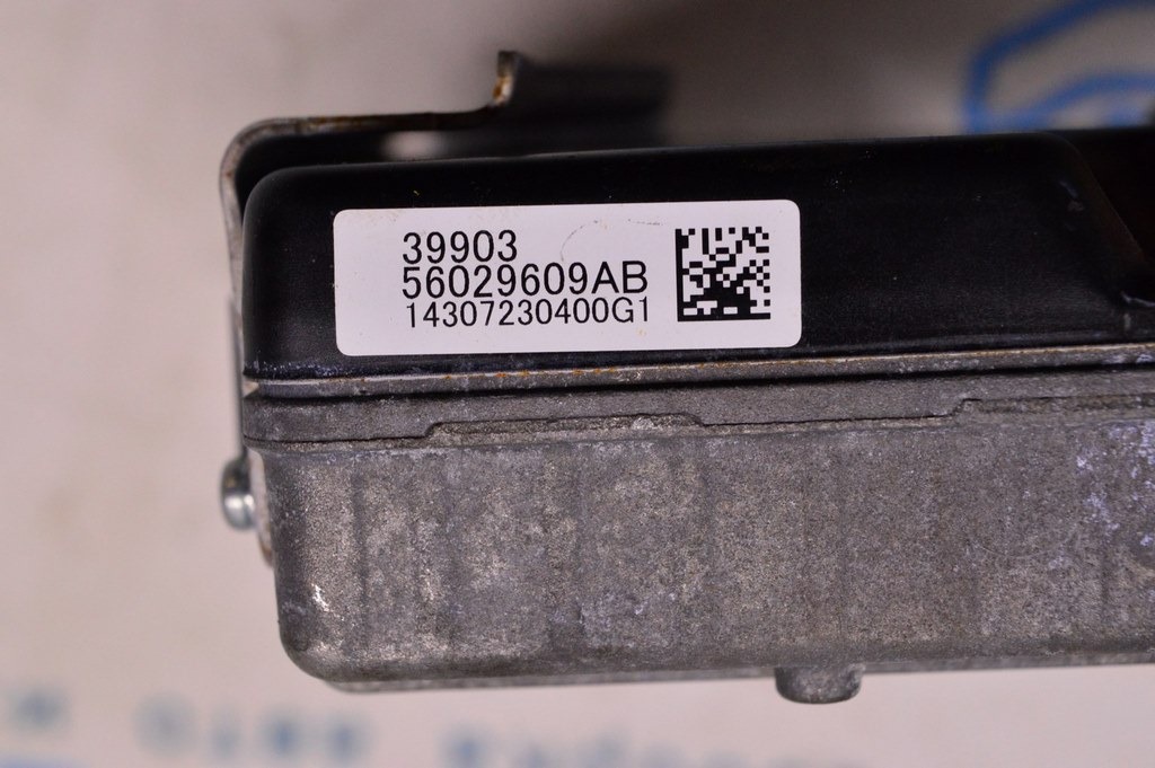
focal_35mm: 68
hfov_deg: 29.9
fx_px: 2164
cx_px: 578
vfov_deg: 20.1
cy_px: 384
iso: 1600
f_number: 8
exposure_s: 1/125
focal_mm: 45
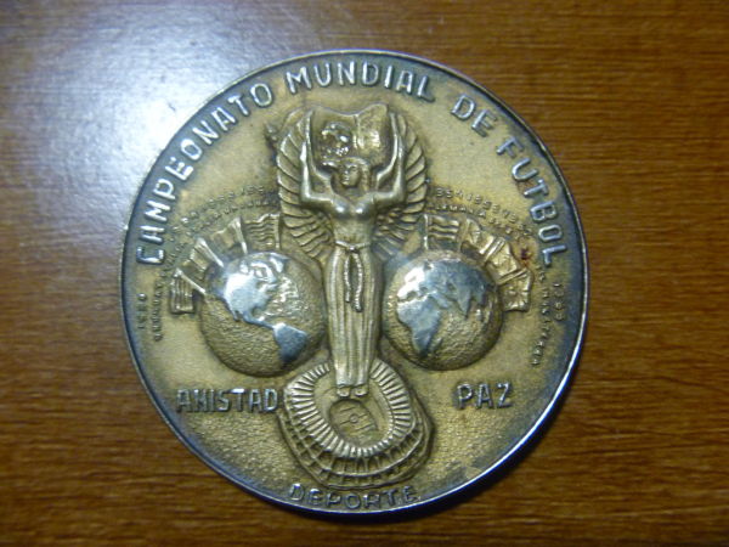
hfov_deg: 52.6
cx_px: 364
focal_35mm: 35
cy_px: 274
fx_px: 737
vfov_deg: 40.7
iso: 400
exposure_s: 1/10
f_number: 3.5
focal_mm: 6.3
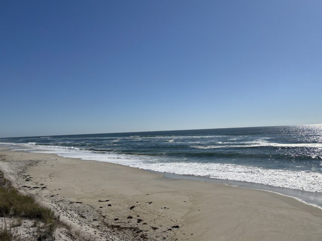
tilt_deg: -1.2
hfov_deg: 58.2
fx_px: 288
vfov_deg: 45.4
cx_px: 180
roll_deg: +2.3
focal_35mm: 31
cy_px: 134
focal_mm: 5.96
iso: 50
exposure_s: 1/12195
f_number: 1.6
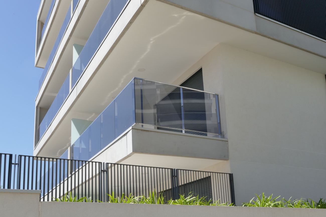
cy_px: 108
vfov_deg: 26.5
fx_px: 462
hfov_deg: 38.9
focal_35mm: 51
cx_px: 163
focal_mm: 18.44
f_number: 8
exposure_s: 1/320
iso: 125
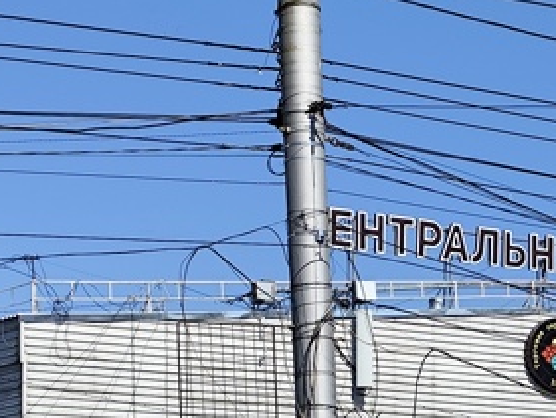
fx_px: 2651
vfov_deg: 8.9
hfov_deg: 11.6
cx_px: 748
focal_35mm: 165
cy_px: 483
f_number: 1.65
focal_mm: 6.19
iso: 50
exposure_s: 1/1320
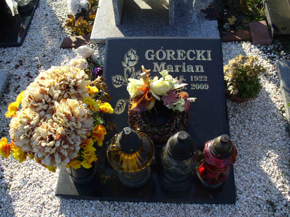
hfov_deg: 50.1
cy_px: 108
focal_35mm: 37
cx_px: 145
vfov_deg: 38.7
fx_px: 310
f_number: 2.8
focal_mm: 6.1
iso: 80
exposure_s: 1/400
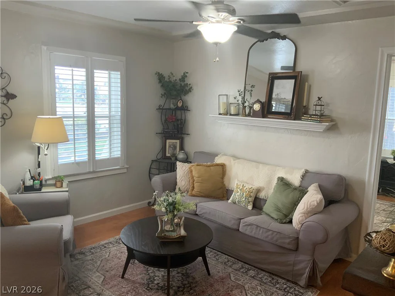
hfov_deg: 61.7
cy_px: 148
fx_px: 331
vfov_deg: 48.2
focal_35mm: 29
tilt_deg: -9.1
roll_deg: -2.7
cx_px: 198
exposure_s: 1/60
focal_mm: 3
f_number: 1.8
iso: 64
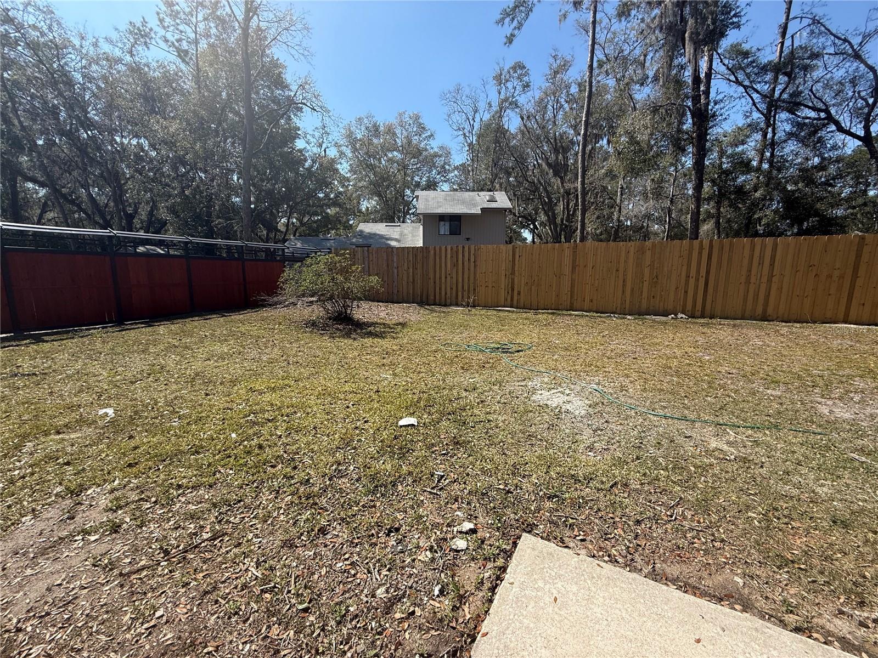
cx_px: 439
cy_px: 329
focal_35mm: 14
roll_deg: +0.3
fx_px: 355
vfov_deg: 85.7
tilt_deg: -8.0
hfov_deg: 102.1
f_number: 2.2
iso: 50
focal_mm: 2.22
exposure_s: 1/1961
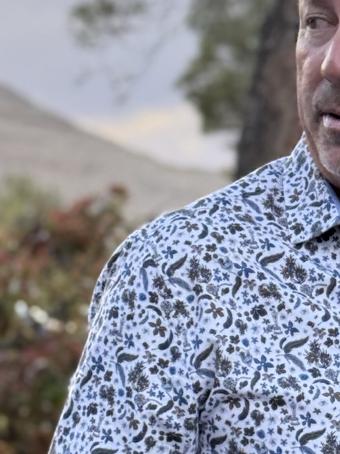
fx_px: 2306
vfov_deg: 11.2
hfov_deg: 8.4
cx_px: 386
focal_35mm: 176
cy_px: 403
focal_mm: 6.76
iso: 80
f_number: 1.78
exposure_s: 1/280
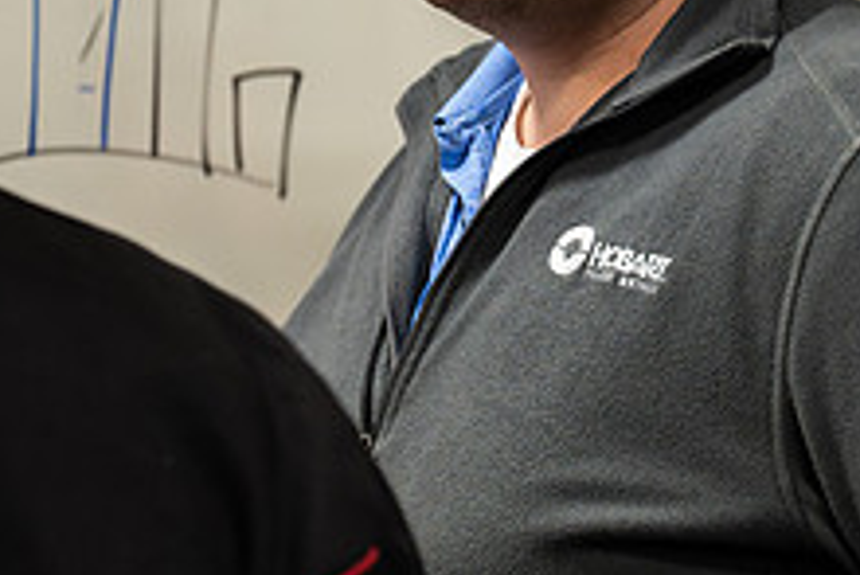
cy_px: 58
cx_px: 506
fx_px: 5809
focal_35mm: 243
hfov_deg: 8.5
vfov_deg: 5.7
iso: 1000
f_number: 2.8
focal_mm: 74
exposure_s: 1/400
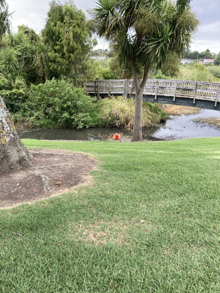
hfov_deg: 49.7
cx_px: 110
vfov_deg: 63.4
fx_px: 237
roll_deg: -4.9
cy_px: 146
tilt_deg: -16.3
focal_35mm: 28
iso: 20
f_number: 1.8
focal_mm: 3.99
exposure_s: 1/201
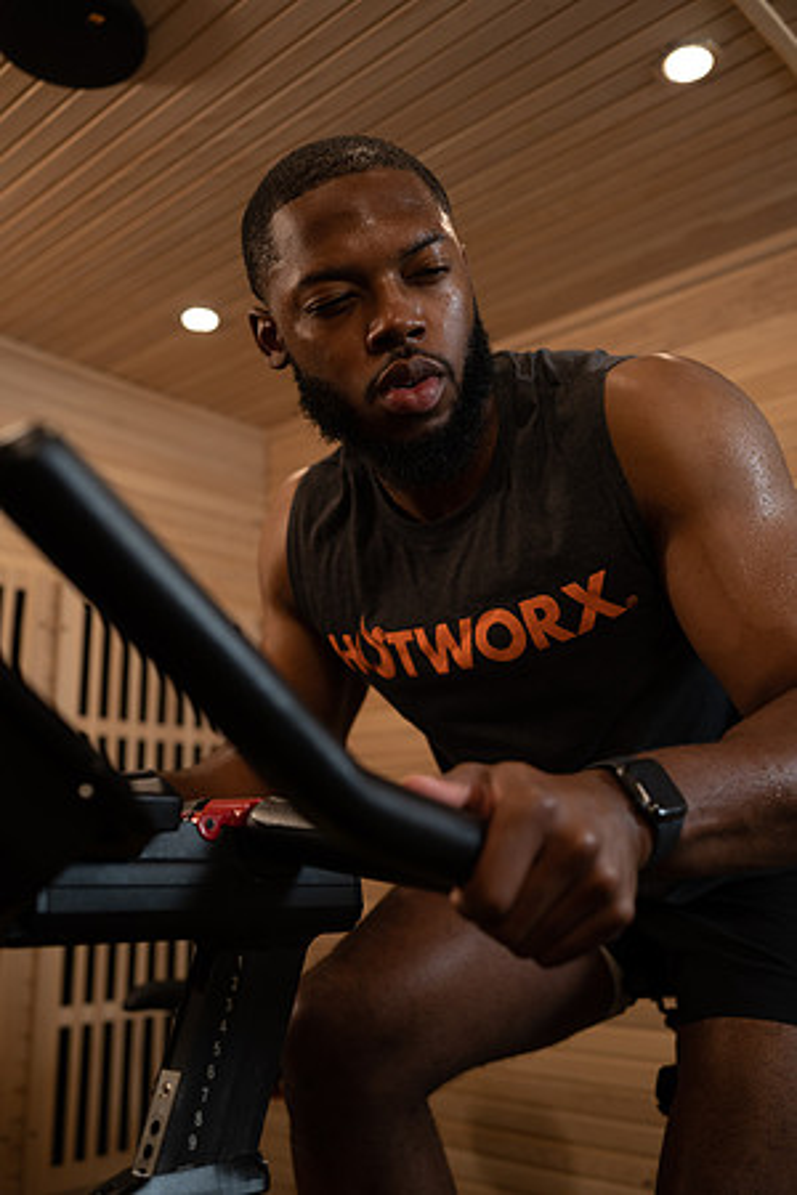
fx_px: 1162
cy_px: 598
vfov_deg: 54.4
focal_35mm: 35
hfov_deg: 37.9
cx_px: 398
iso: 400
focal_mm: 35
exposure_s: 1/160
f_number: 2.8
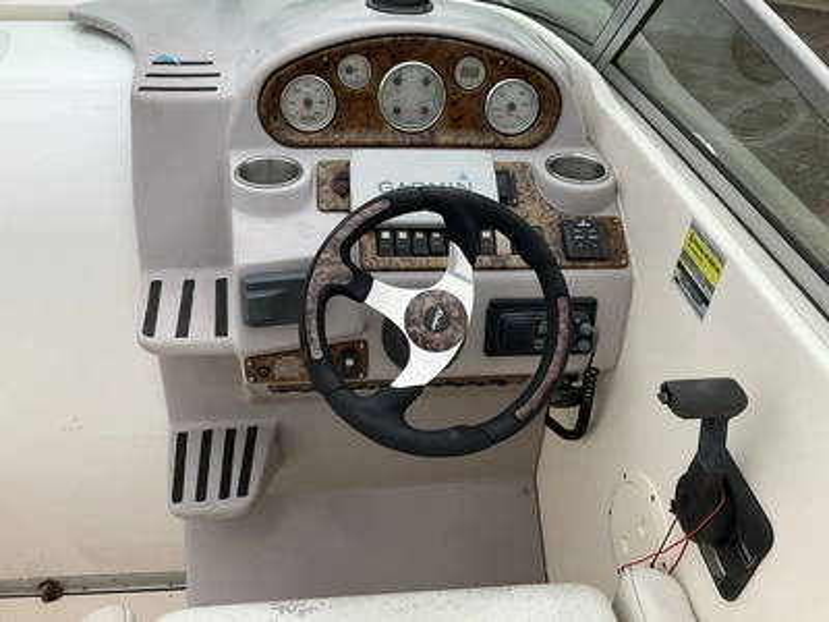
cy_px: 311
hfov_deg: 61.7
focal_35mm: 29
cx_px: 414
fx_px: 695
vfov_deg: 48.2
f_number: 1.8
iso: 25
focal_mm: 3
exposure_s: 1/1730
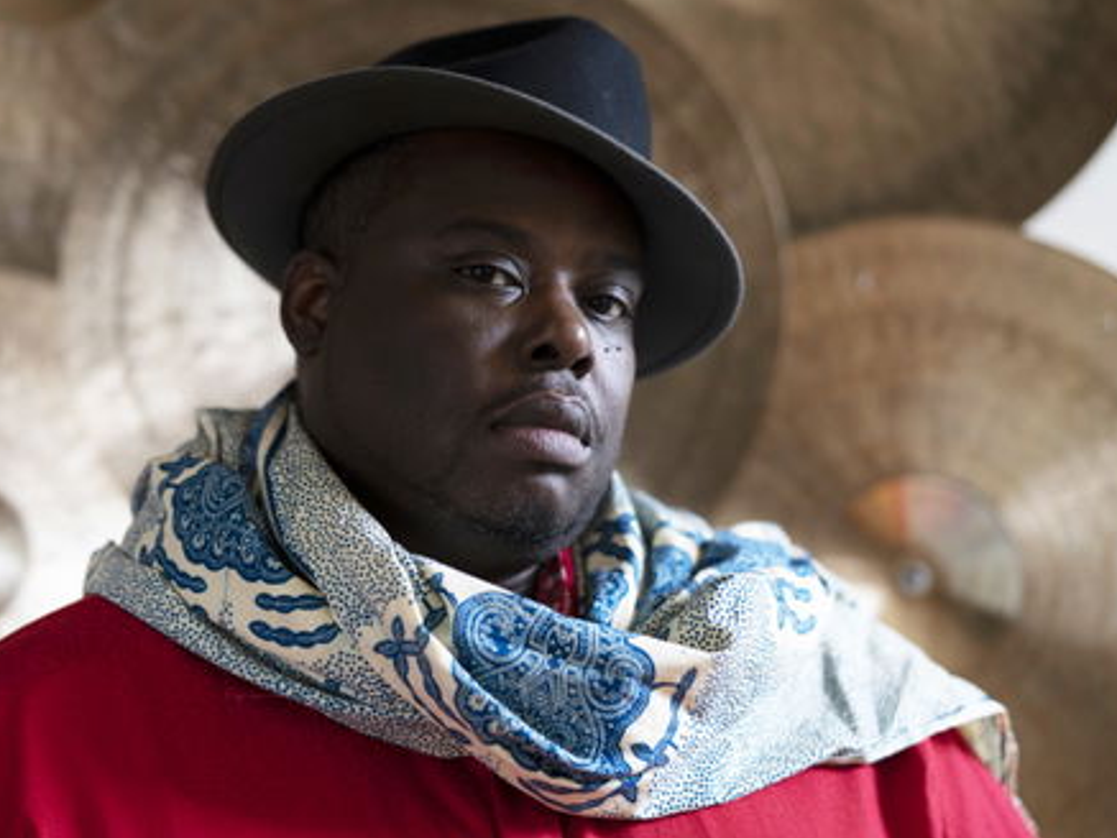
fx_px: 2130
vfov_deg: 22.3
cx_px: 481
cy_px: 388
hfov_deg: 29.3
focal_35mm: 66
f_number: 1.4
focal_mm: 50
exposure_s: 1/320
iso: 500
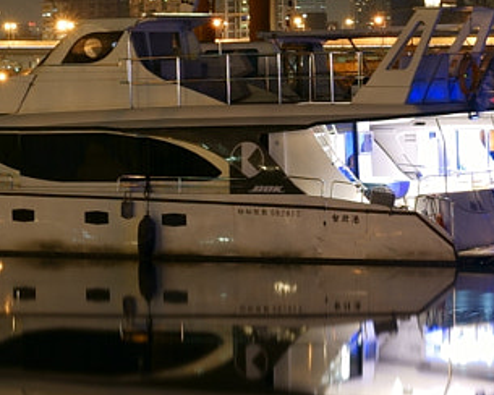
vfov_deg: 8.9
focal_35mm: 172
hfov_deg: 11.1
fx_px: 2515
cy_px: 16
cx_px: 0
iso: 50
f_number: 11
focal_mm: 35
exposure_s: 95
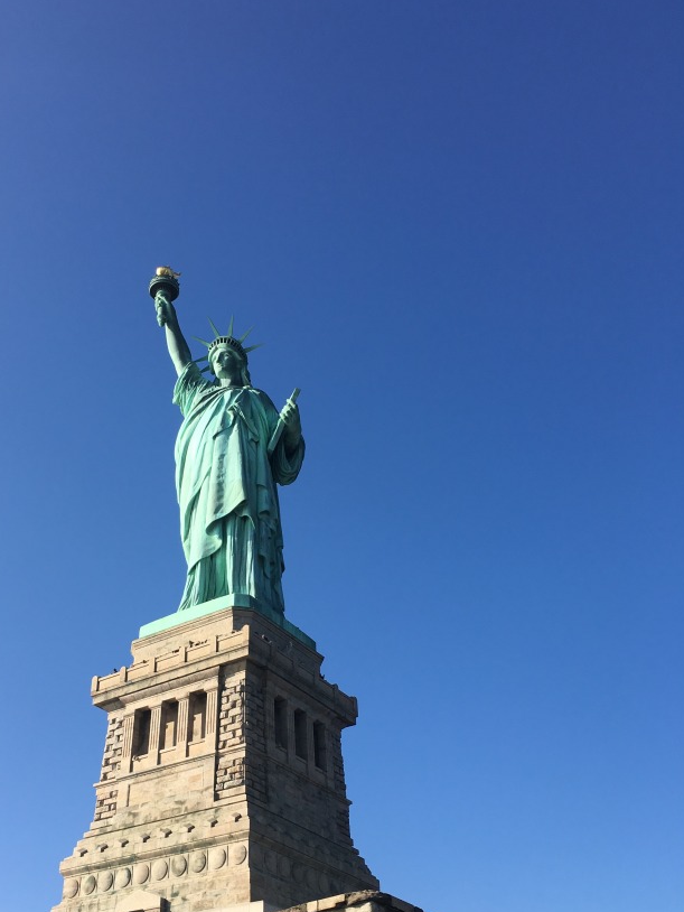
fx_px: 1001
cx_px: 242
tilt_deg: +33.7
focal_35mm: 38
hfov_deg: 37.4
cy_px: 555
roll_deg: +0.9
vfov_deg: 48.6
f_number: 2.2
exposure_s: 1/1399
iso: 25
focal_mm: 4.15
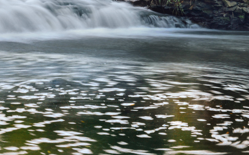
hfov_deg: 13.8
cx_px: 22
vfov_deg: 8.7
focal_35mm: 150
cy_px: -29
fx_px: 1018
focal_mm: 60
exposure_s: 1/2
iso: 200
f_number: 22
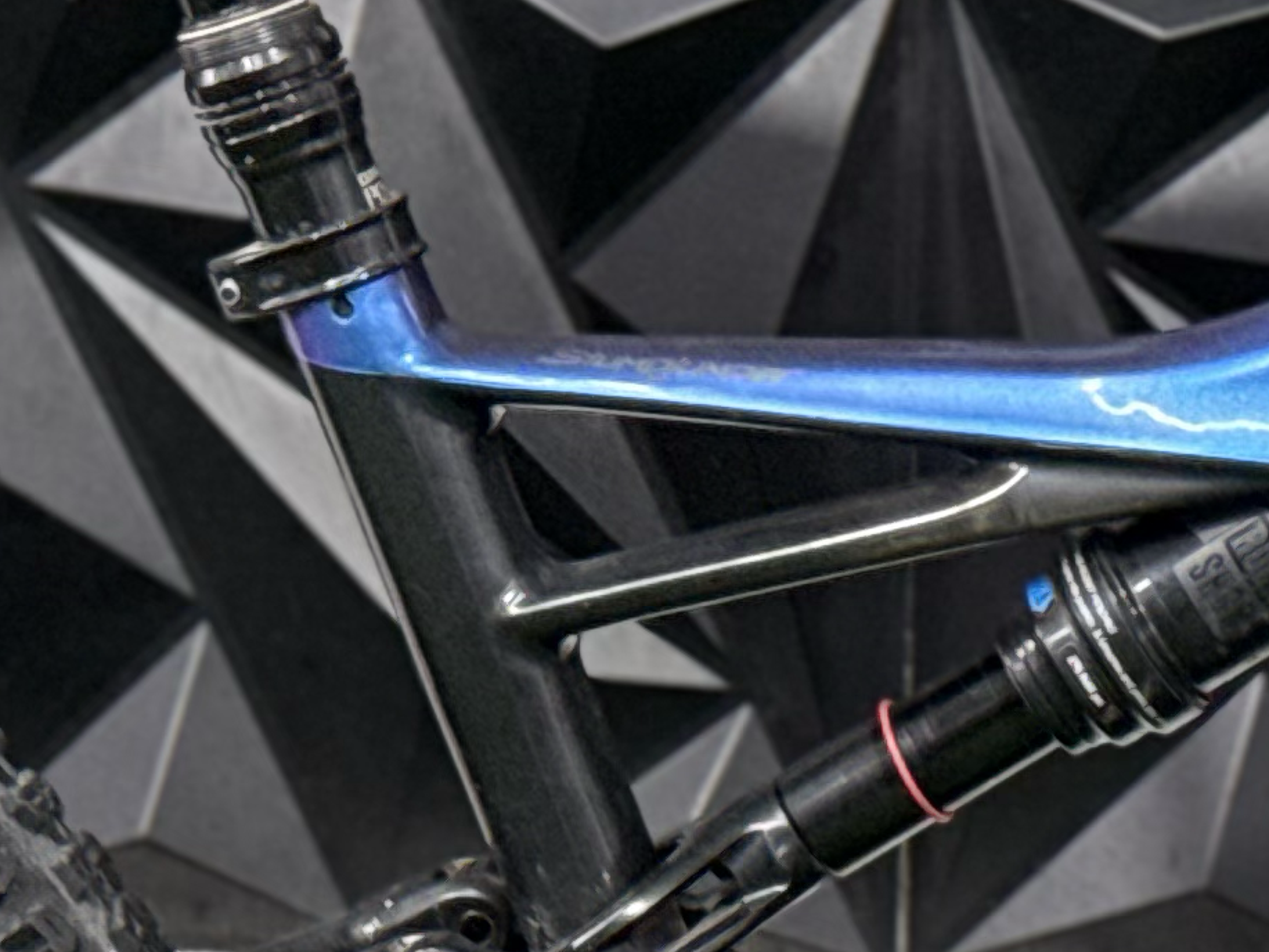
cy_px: 1281
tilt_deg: -16.3
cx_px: 1407
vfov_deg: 7.0
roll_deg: -2.1
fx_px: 7736
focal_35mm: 211
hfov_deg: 9.3
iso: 160
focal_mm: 6.76
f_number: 1.78
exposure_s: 1/60
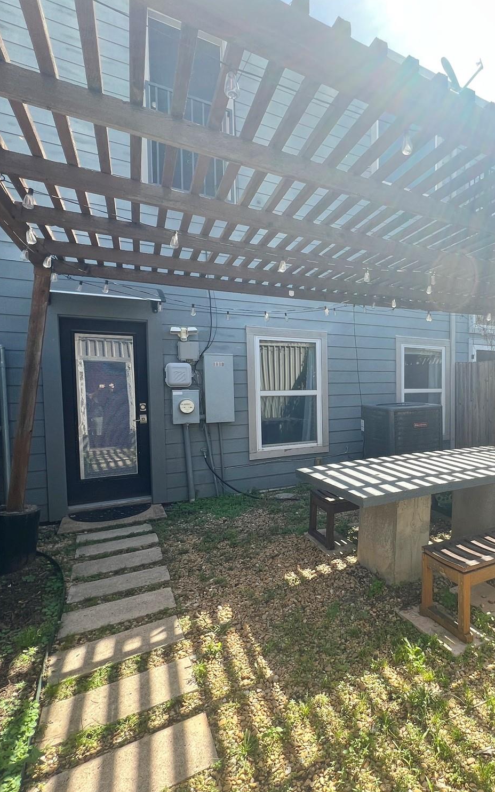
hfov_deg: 56.6
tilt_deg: -2.8
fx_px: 410
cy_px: 406
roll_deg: +0.8
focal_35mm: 19
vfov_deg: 88.0
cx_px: 412
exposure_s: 1/269
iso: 32
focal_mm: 1.57
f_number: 1.8
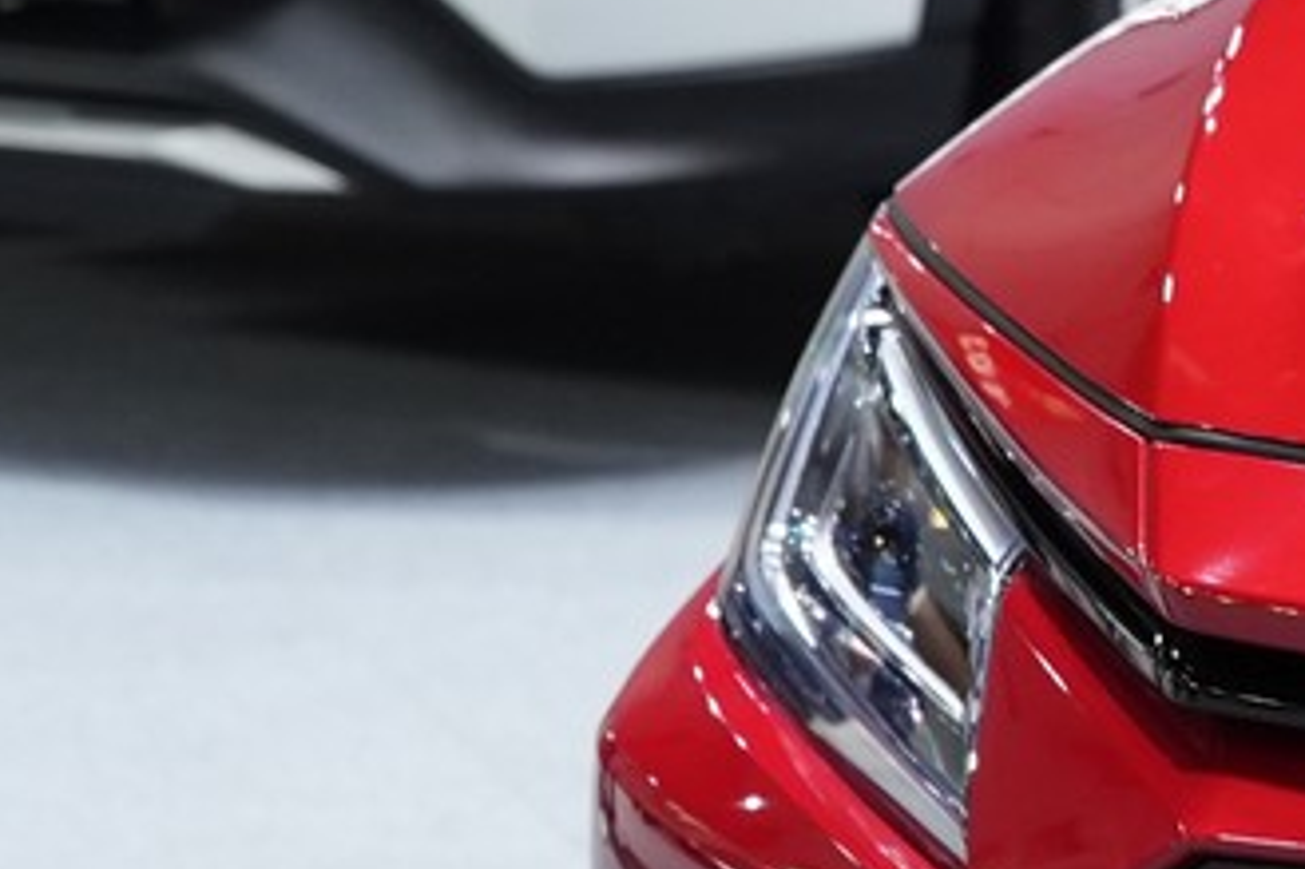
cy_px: 296
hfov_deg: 5.7
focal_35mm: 349
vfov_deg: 3.9
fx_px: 12644
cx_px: 2947
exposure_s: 1/100
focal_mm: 56
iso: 1000
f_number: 4.5
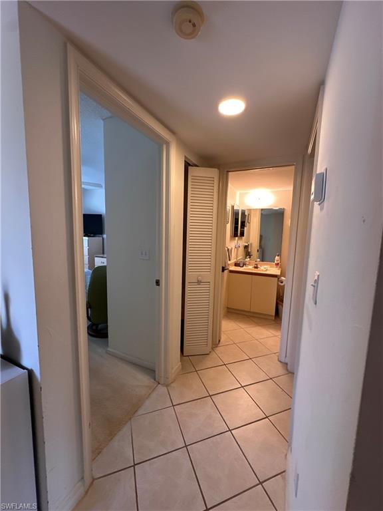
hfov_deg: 85.7
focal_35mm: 14
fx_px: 207
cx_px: 192
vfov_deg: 102.1
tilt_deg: -6.4
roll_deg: -3.3
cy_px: 256
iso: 250
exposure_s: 1/60
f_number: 2.2
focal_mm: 2.22
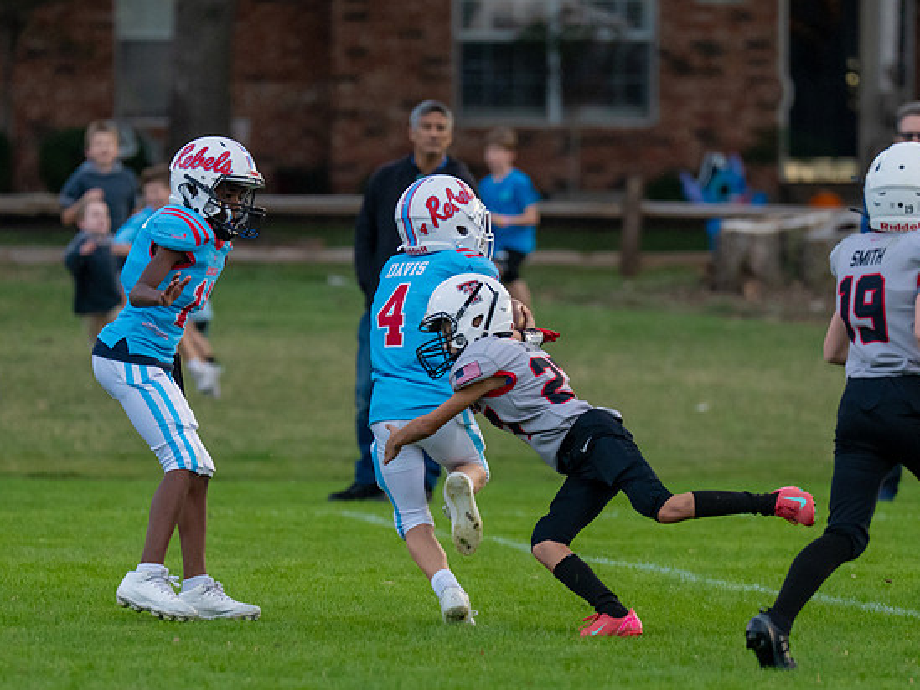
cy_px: 380
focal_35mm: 473
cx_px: 490
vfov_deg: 3.1
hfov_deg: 4.2
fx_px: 12574
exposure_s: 1/1250
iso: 1000
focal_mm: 200
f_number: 2.8
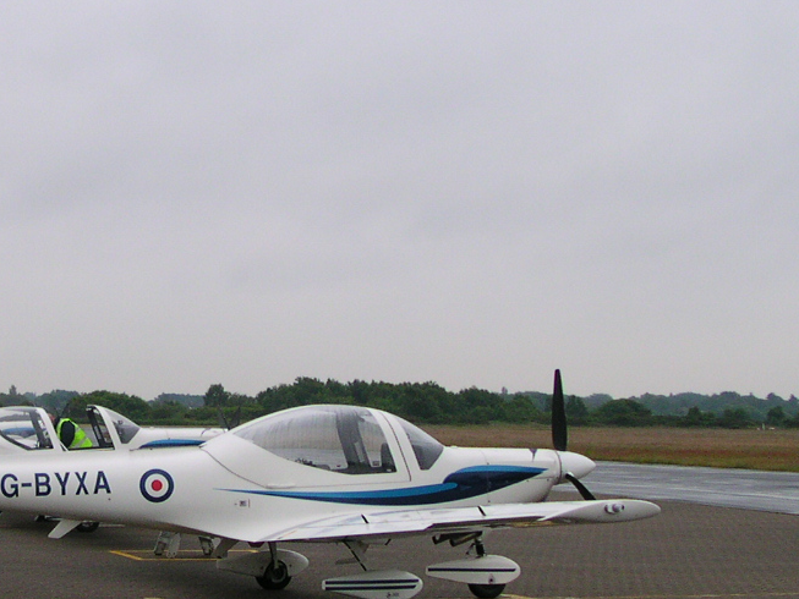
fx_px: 2216
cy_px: 318
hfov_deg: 20.1
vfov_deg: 15.4
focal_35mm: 96
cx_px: 116
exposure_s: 1/315
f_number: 3.2
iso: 100
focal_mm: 7.5
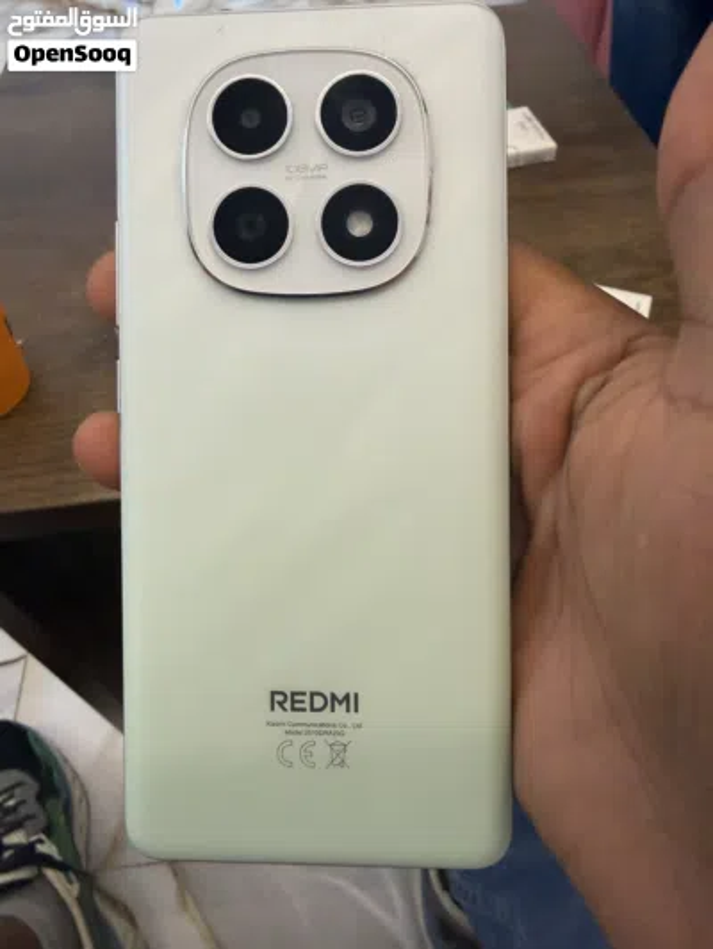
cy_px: 474
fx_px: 659
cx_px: 356
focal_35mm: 24
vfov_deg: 71.6
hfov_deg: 56.8
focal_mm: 2.22
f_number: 2.2
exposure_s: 1/100
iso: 200
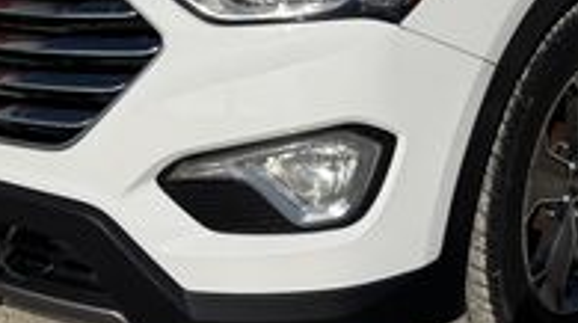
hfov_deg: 24.8
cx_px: 314
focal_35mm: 86
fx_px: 1316
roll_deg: +3.7
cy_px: -116
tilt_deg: -11.1
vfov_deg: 13.4
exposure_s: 1/14286
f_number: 1.78
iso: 64
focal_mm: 6.76
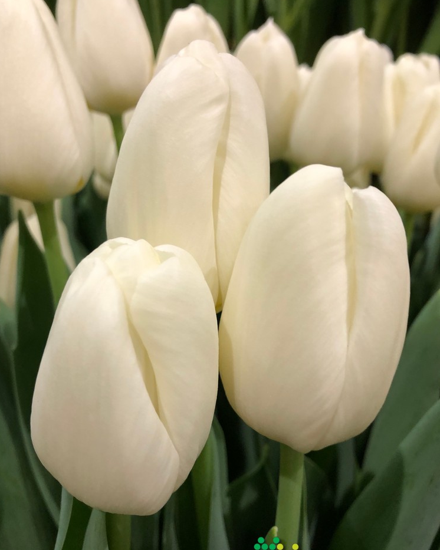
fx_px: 488
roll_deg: -2.1
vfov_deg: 58.7
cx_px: 214
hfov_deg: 48.5
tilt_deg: -25.0
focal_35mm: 30
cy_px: 293
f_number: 1.8
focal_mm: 3.99
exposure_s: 1/17
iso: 40
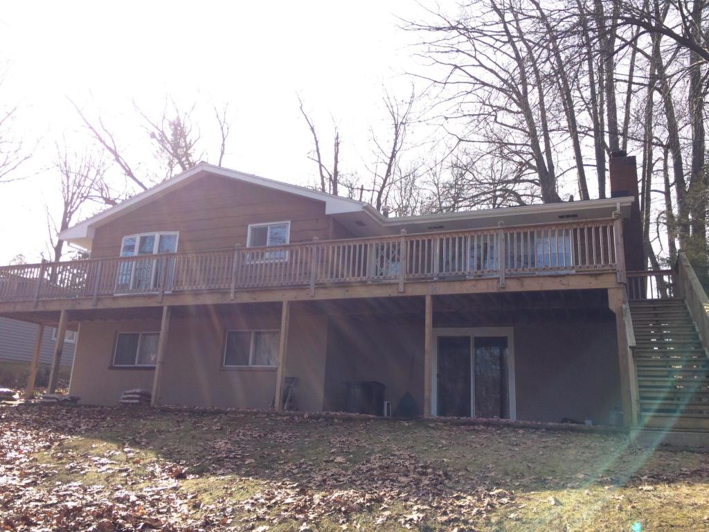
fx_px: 594
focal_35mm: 29
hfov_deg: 61.7
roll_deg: -1.6
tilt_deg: +12.8
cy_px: 266
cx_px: 354
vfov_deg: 48.2
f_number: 2.2
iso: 32
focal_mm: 4.15
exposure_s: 1/720
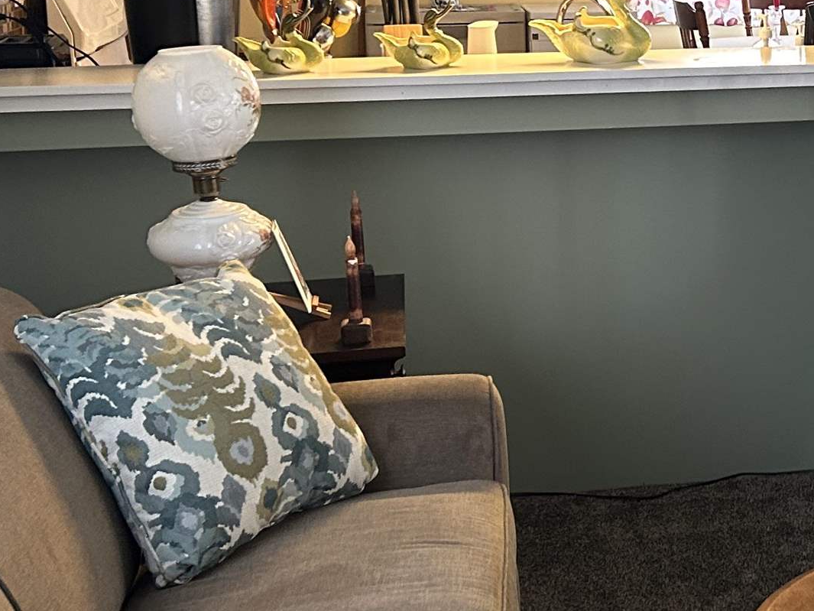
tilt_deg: -9.0
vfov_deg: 19.5
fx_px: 1764
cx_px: 840
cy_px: 160
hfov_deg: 24.6
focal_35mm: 75
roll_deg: +1.0
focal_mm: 5.7
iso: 200
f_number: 1.5
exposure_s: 1/60
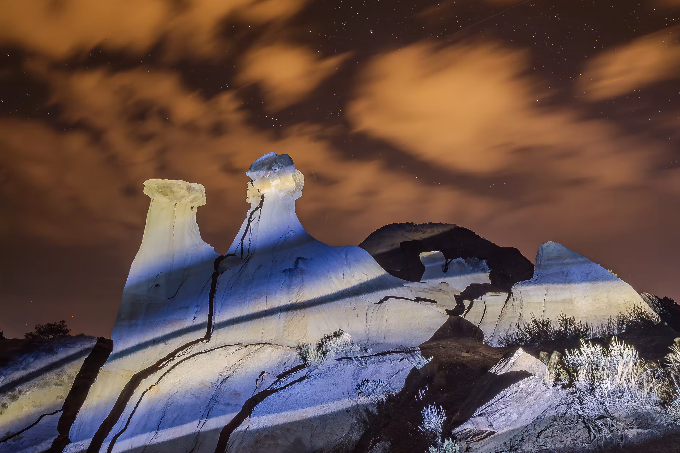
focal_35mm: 25
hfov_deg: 71.5
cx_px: 344
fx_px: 472
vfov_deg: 51.3
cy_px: 230
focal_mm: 16
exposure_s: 30
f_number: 5.6
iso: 500
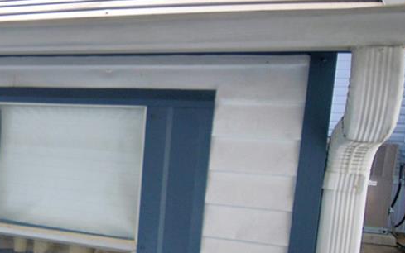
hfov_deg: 33.4
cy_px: 178
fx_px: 552
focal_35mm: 50
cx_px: -73
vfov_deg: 25.7
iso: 100
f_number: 4.5
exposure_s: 1/1000
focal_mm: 10
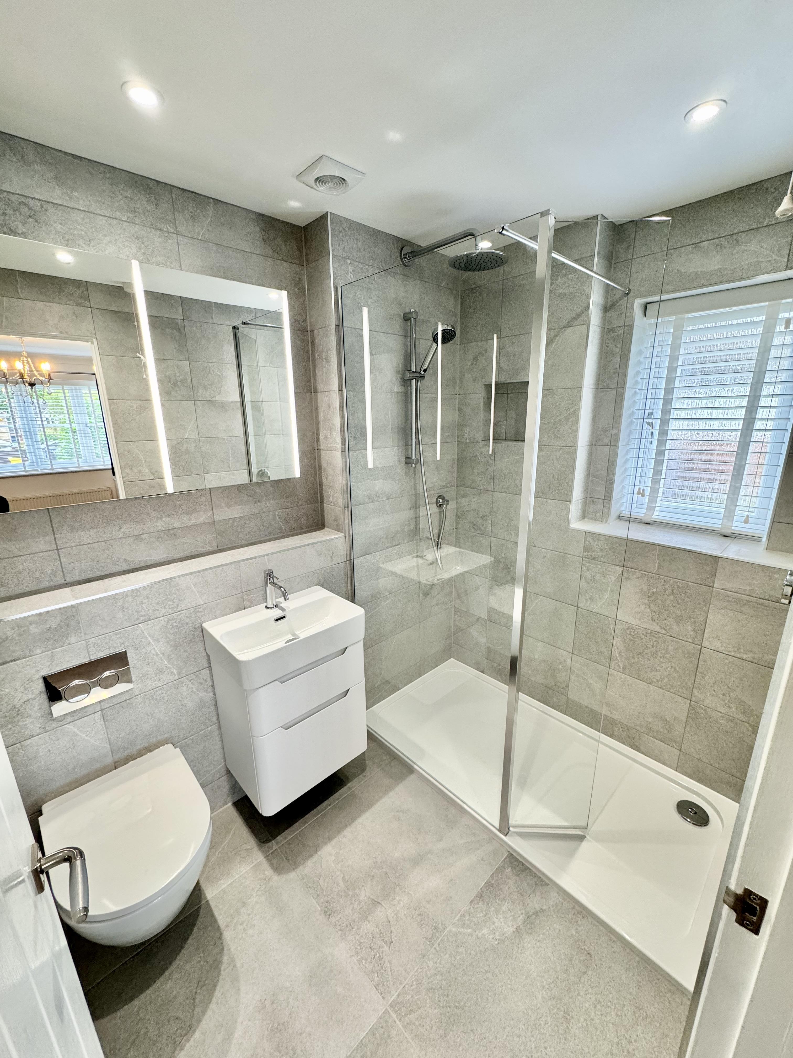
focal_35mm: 14
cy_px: 529
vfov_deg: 102.1
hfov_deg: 85.7
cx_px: 396
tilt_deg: -14.9
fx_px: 428
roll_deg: +0.6
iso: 200
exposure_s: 1/100
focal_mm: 2.22
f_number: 2.2
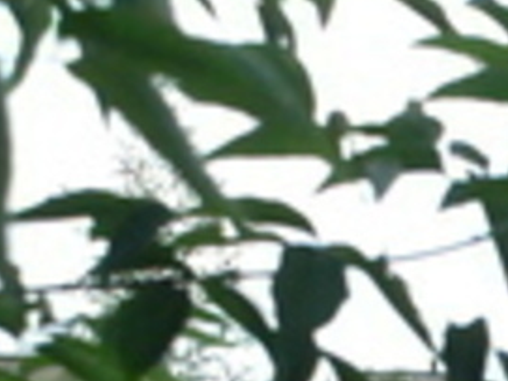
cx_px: 1089
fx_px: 3799
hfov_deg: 7.3
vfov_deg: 5.7
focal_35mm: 259
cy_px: 648
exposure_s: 1/1500
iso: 1250
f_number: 6.7
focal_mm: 38
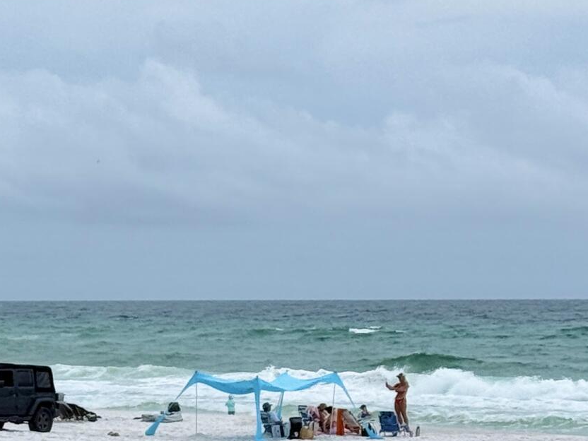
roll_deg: +0.1
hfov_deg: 10.9
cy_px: 245
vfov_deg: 8.6
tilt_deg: +0.1
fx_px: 2939
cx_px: -368
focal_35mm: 173
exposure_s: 1/11364
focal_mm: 6.76
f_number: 1.78
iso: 50
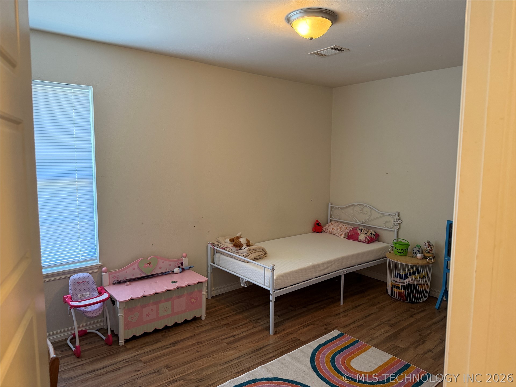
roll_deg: -0.4
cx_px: 258
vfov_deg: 56.8
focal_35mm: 24
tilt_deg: -5.2
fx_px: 358
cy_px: 194
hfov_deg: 71.6
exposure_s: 1/60
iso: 250
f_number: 1.78
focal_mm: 6.76
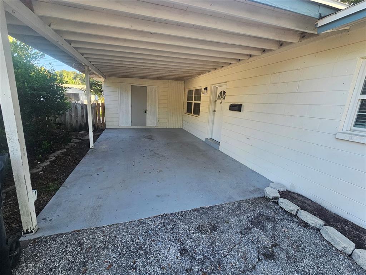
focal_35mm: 13
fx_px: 137
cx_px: 183
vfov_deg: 89.9
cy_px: 138
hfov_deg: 106.2
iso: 125
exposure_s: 1/207
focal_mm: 2.2
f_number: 2.2
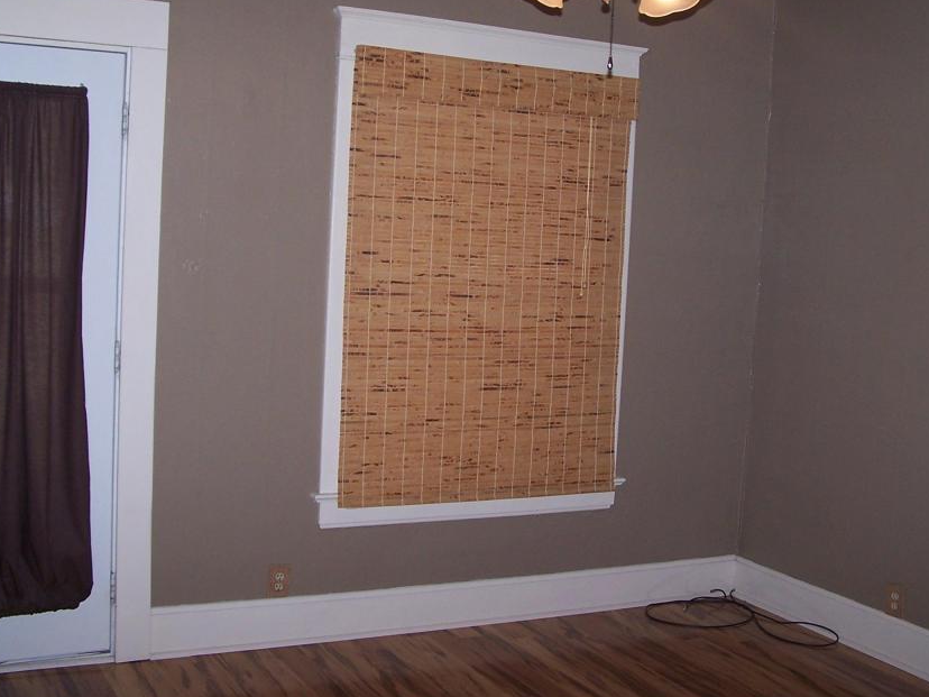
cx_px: 486
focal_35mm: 47
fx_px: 1261
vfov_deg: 30.8
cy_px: 276
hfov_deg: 40.4
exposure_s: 1/60
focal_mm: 6.3
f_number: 2.8
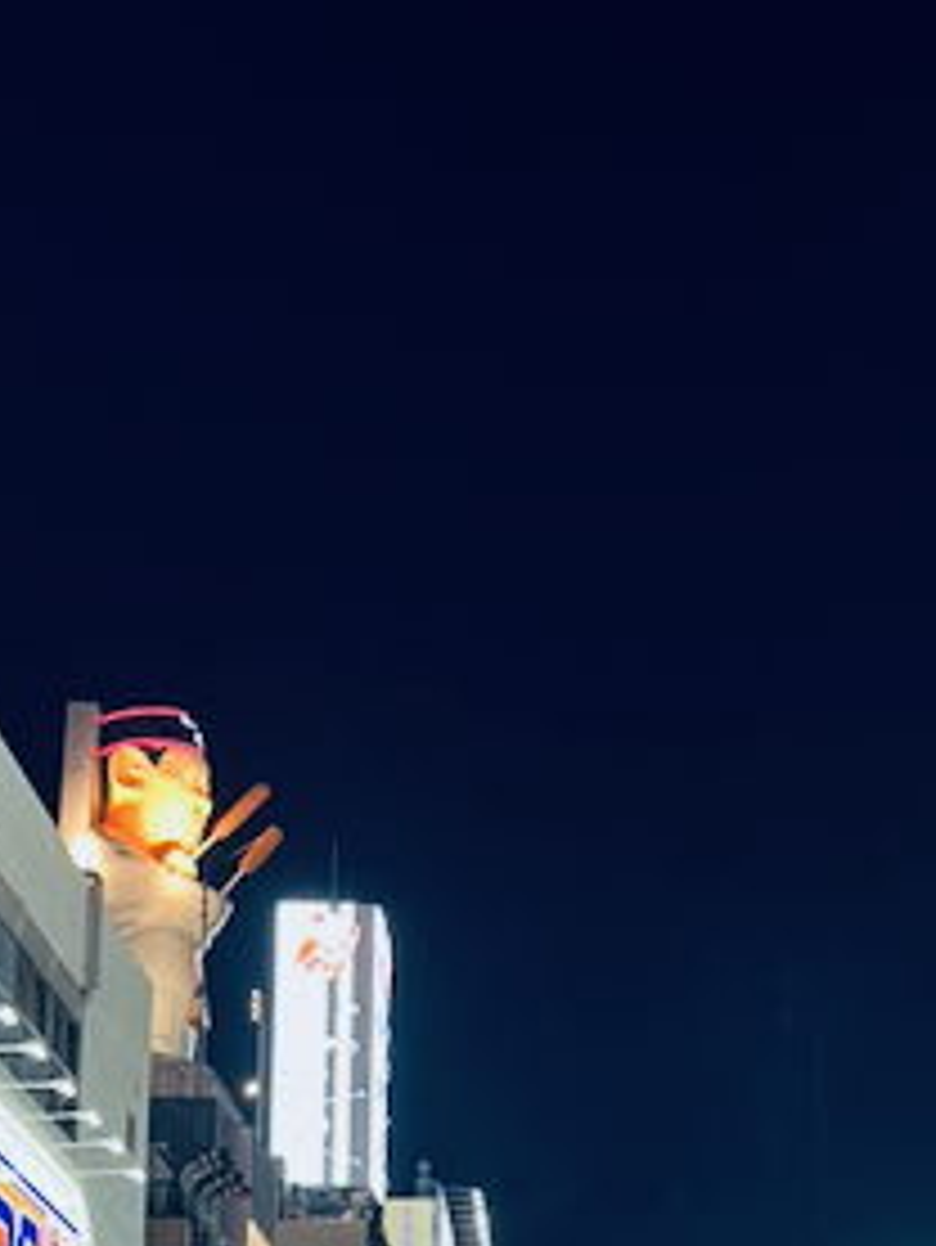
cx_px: 828
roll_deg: +1.6
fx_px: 2161
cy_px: 1358
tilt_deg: +10.2
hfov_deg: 23.8
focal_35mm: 60
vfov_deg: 29.2
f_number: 1.6
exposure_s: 1/60
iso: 320
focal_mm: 5.1
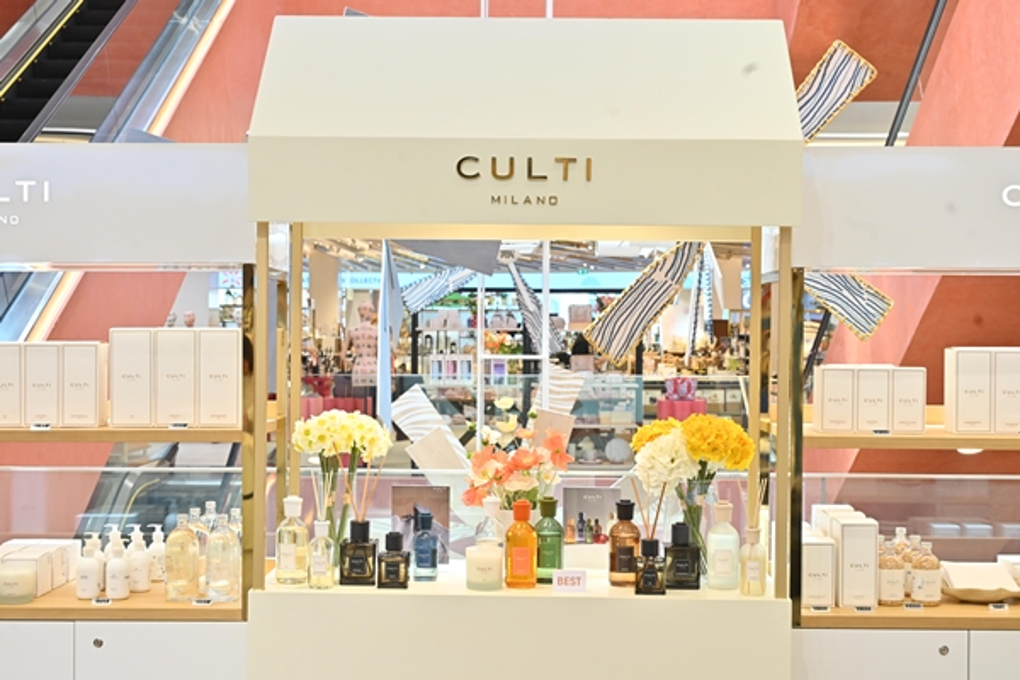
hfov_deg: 39.6
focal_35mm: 50
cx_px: 510
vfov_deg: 27.0
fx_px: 1417
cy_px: 340
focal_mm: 50
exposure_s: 1/80
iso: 1000
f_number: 8
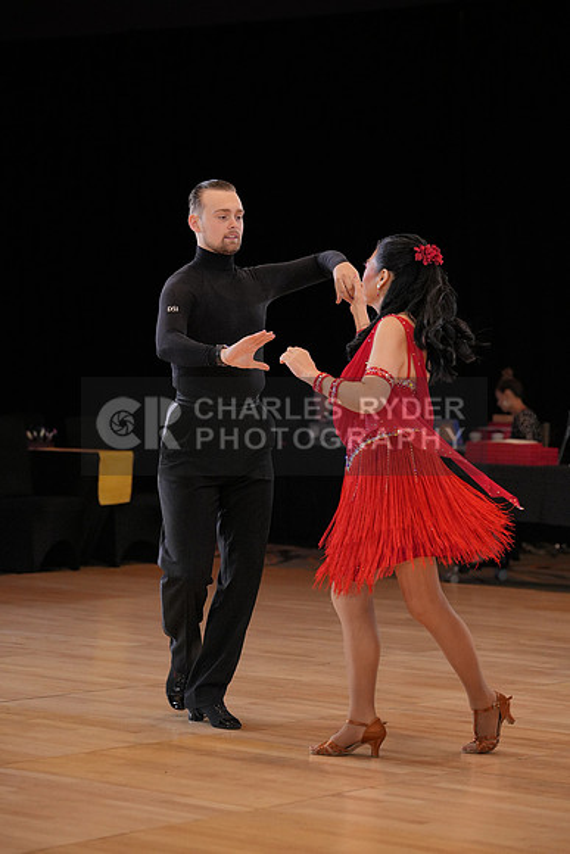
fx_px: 2326
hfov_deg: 14.0
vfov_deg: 20.8
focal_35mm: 98
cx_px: 285
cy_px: 427
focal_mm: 98
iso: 2500
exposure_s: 1/500
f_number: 3.5
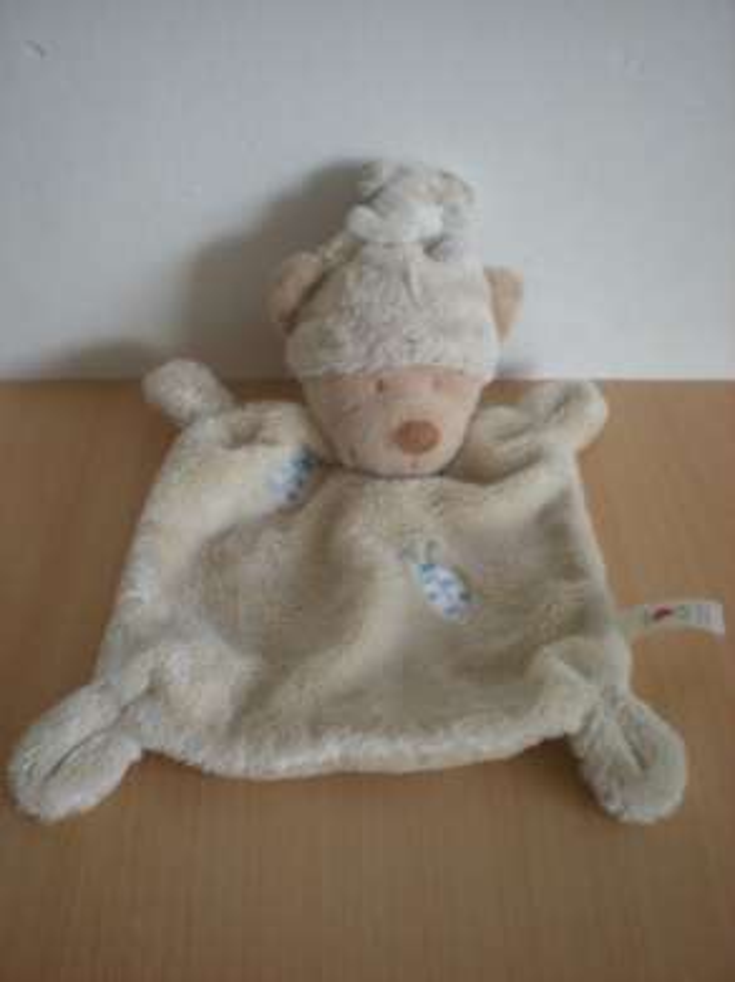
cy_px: 491
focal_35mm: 38
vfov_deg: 49.0
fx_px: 1077
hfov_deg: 37.7
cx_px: 368
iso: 200
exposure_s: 1/13.4
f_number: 3.1
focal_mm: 6.3
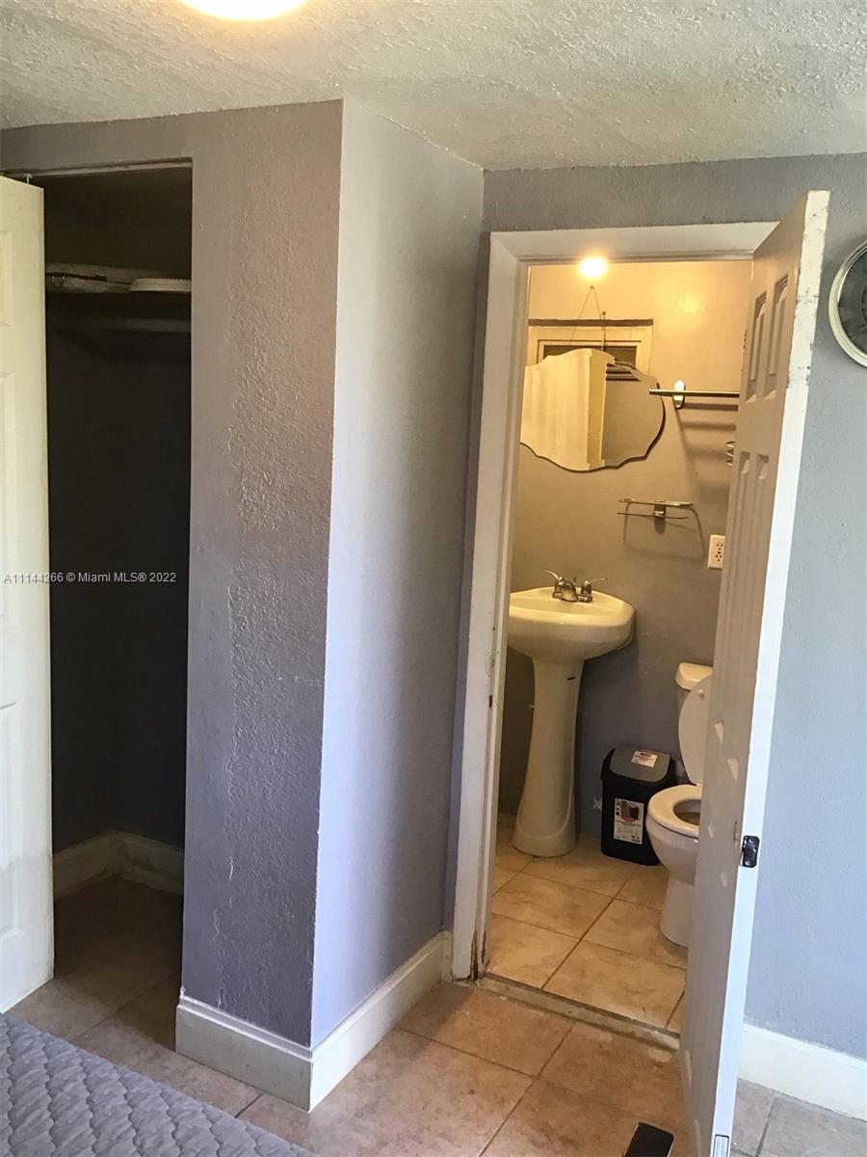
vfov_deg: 58.4
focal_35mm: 31
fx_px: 1035
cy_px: 578
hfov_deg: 45.4
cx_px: 434
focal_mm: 3.3
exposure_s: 1/30
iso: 64
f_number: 2.4
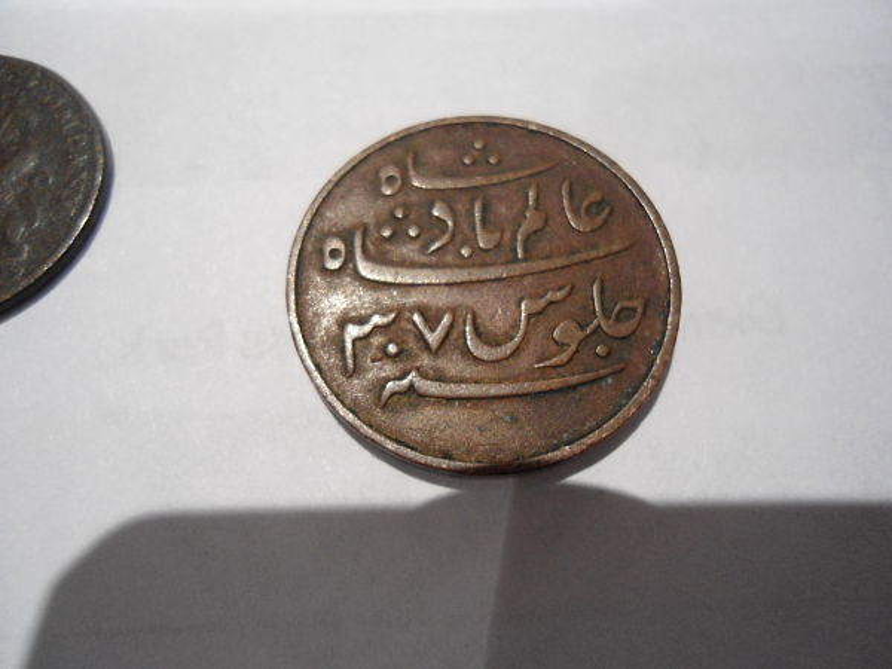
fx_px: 670
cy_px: 334
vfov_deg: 53.1
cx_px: 446
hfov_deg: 67.3
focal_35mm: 26
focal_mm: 4.7
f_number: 2.8
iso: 400
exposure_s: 1/30
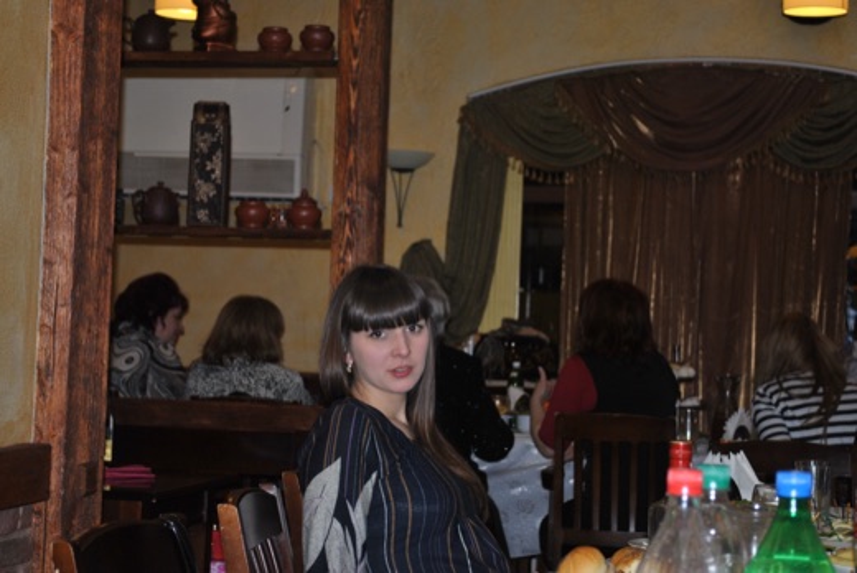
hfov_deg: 24.6
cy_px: 286
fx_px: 1966
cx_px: 428
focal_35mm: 82
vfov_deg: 16.6
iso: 200
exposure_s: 1/60
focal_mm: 55
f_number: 5.6
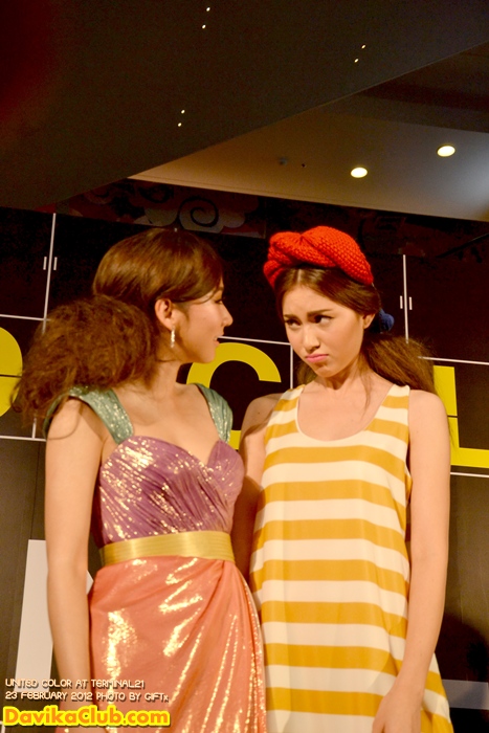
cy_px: 366
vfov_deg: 37.8
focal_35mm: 52
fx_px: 1069
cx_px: 244
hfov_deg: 25.8
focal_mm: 35
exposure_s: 1/500
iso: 1000
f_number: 4.5
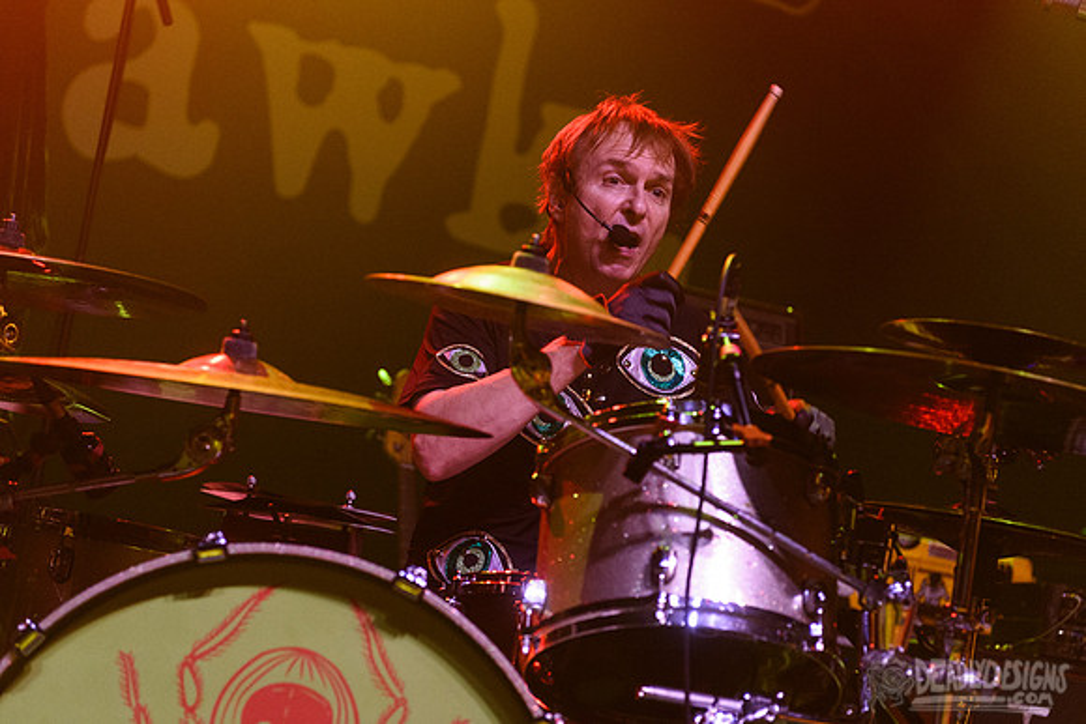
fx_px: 2353
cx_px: 543
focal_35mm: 78
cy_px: 321
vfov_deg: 17.5
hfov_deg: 26.0
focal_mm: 70
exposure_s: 1/320
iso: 3200
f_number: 3.2
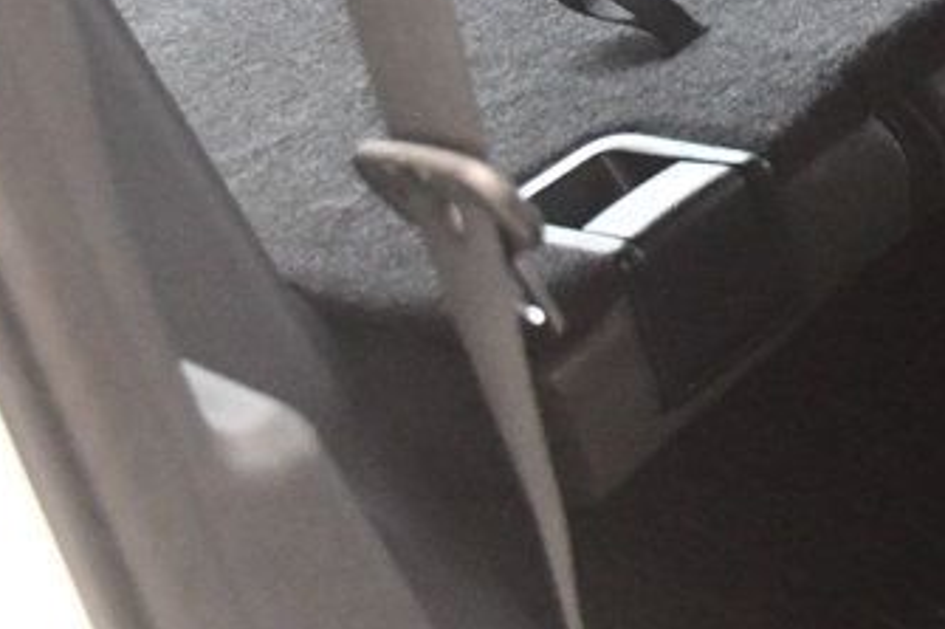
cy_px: -121
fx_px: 2886
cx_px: 1312
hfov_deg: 17.2
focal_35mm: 110
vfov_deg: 12.2
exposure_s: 1/60
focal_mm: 24
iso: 10000
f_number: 3.8
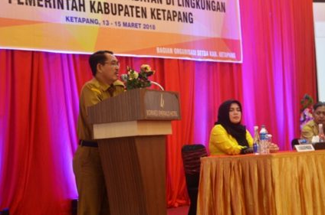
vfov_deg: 15.7
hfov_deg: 23.4
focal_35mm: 87
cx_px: 219
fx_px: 782
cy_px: 85
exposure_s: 1/30
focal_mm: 35
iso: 800
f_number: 4.2
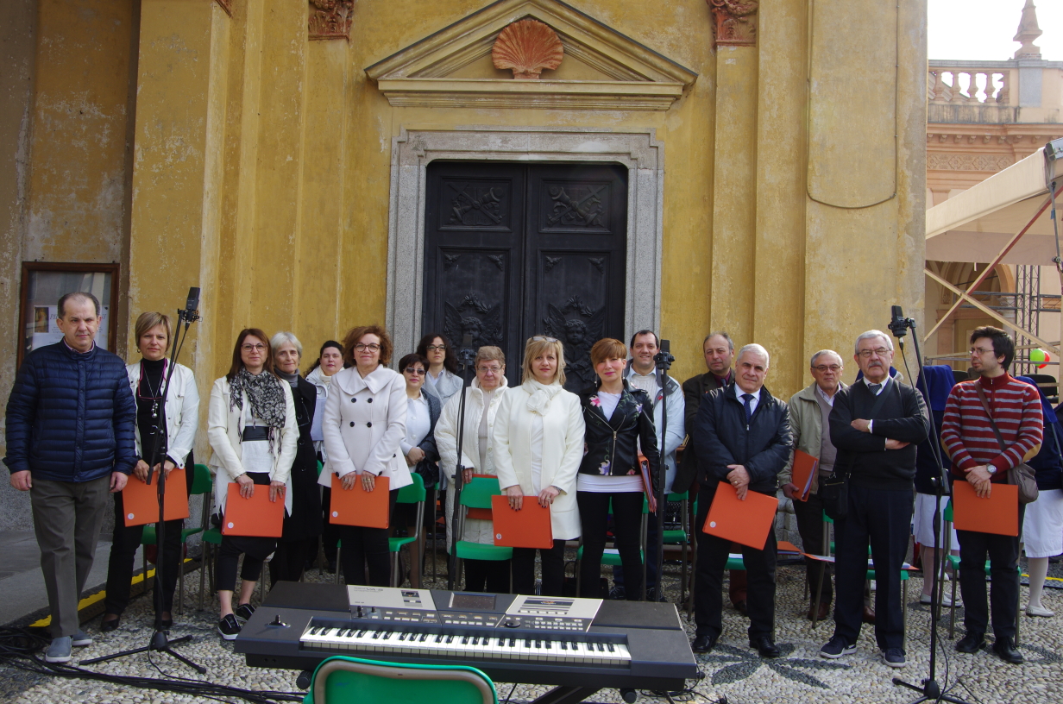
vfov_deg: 41.5
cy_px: 352
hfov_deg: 59.6
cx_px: 532
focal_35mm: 32
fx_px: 928
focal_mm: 21
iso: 200
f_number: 11
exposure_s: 1/60
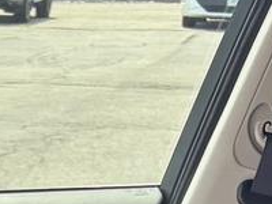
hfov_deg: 8.8
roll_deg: +0.4
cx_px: -330
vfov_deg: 6.1
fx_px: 1634
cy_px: 797
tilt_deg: -27.0
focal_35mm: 208
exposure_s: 1/172
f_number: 1.6
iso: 50
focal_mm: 5.96
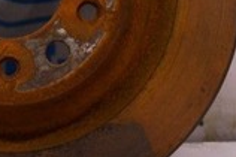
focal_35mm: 207
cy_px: 2
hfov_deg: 9.9
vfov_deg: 6.6
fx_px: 1356
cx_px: 49
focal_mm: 34
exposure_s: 1/125
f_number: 8
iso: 1600
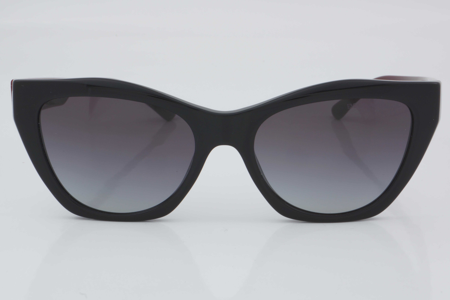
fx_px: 1031
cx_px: 225
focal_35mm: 82
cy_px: 150
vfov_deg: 16.6
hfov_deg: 24.6
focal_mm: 55
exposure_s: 1/4
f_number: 32
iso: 100
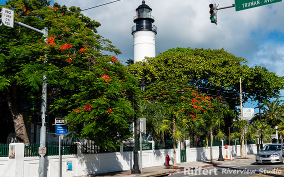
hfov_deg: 41.8
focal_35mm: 48
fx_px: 372
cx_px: 143
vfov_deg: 26.9
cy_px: 84
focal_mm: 45
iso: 100
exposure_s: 1/250
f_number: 10
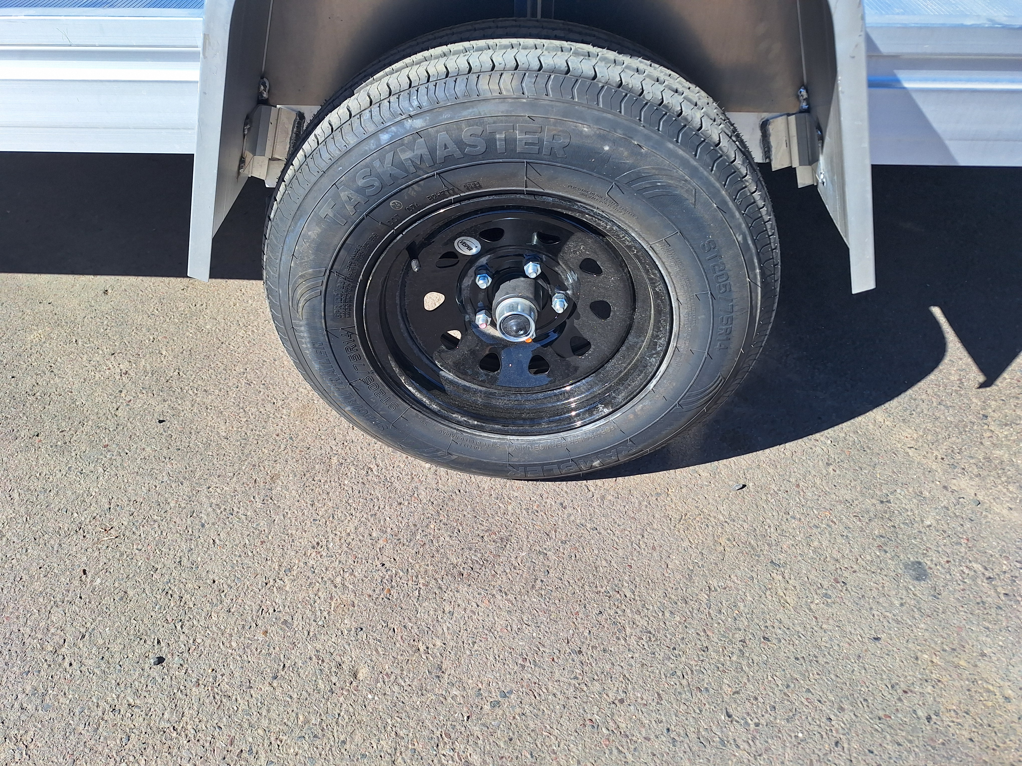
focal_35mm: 23
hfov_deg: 73.9
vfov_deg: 58.9
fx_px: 679
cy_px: 383
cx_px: 511
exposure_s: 1/2151
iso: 40
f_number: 1.8
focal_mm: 5.54
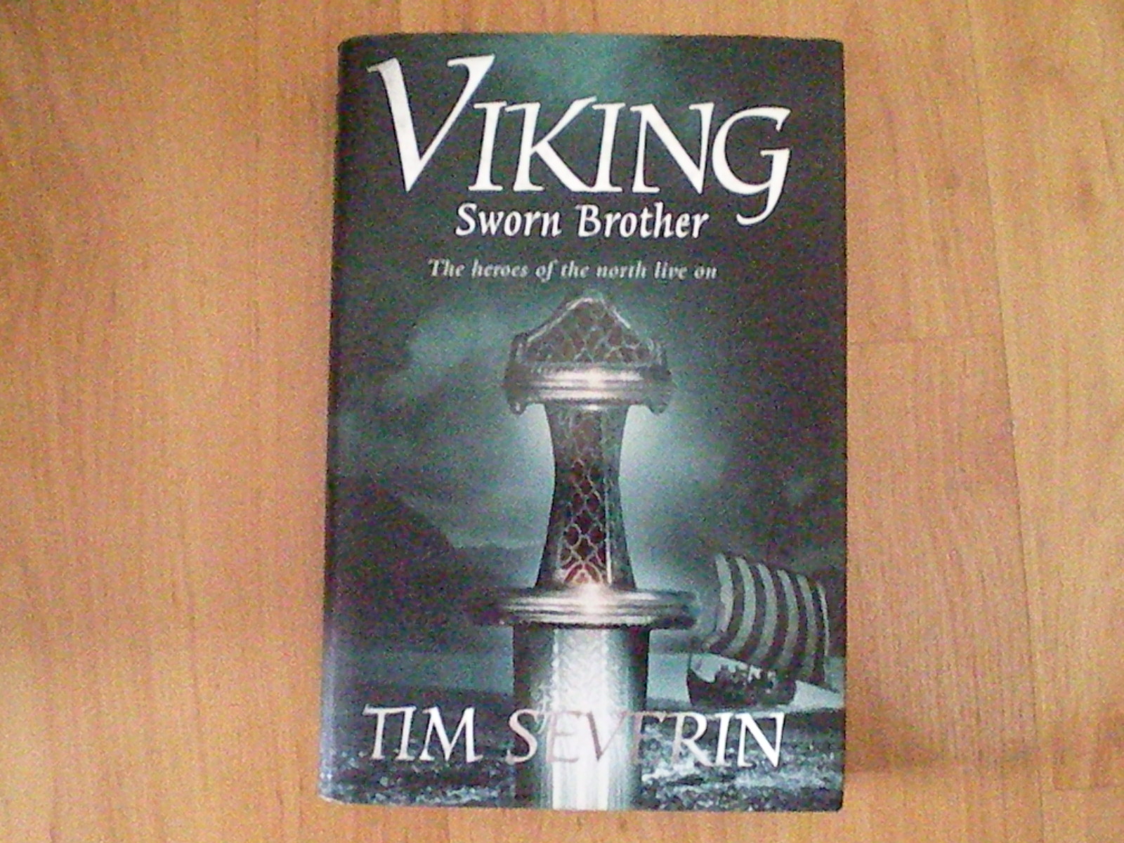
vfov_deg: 37.7
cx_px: 562
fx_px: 1234
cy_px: 422
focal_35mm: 38
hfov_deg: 49.0
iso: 4455
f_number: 3.1
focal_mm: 6.3
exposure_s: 1/50
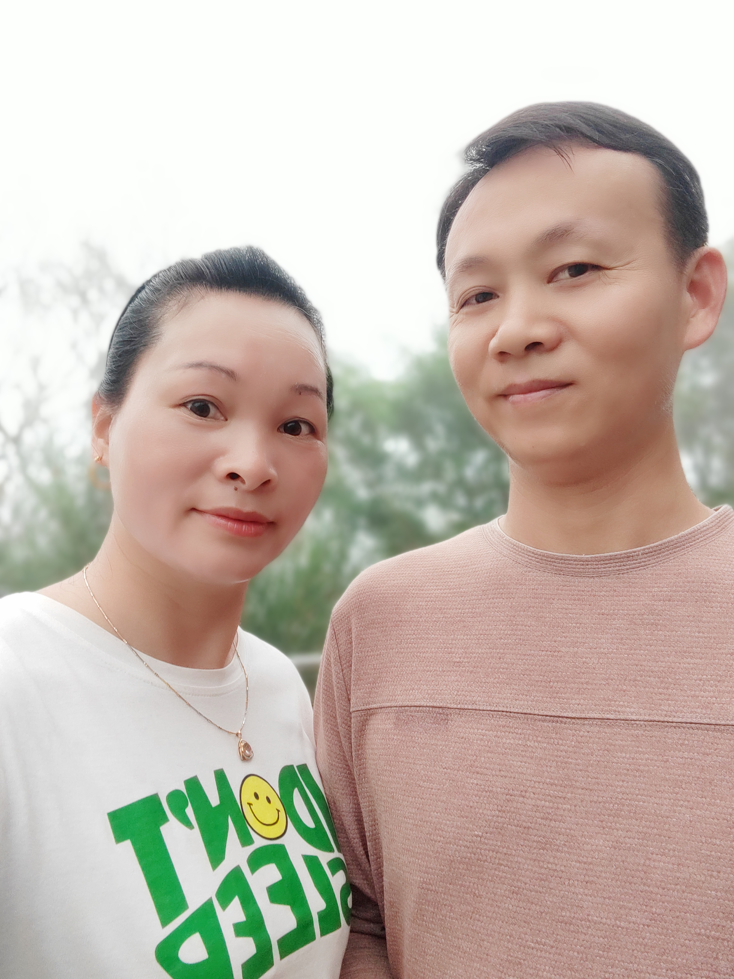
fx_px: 537
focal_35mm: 19
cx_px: 367
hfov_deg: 68.7
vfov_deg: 84.7
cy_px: 490
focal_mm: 2.87
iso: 316
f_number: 2.2
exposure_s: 1/33.3
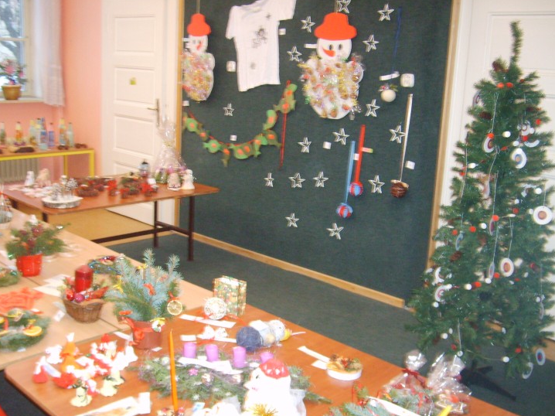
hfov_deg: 47.9
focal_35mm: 39
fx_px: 625
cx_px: 261
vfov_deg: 36.8
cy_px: 225
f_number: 2.8
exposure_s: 1/45
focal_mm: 5.8
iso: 253
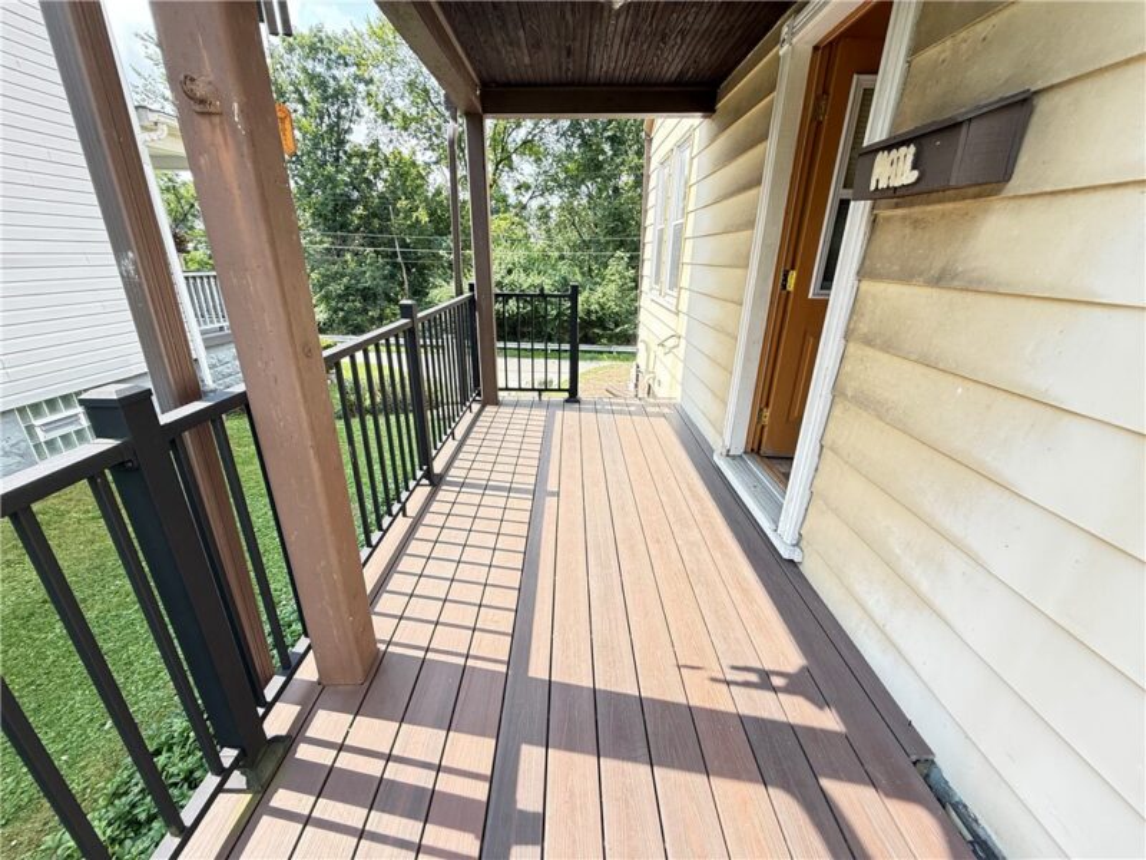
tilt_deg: -20.2
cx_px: 573
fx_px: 463
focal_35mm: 14
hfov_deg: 102.1
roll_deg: -0.8
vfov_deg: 85.7
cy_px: 430
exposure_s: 1/246
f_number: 2.2
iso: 64
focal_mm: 2.22
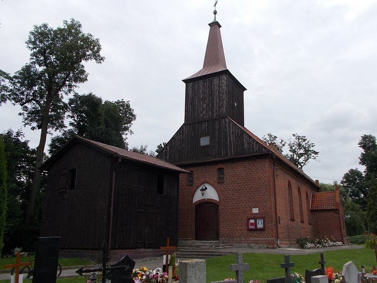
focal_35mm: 30
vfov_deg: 46.8
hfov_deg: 59.9
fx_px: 327
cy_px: 137
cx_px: 202
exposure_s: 1/125
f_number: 8
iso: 80
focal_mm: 4.6
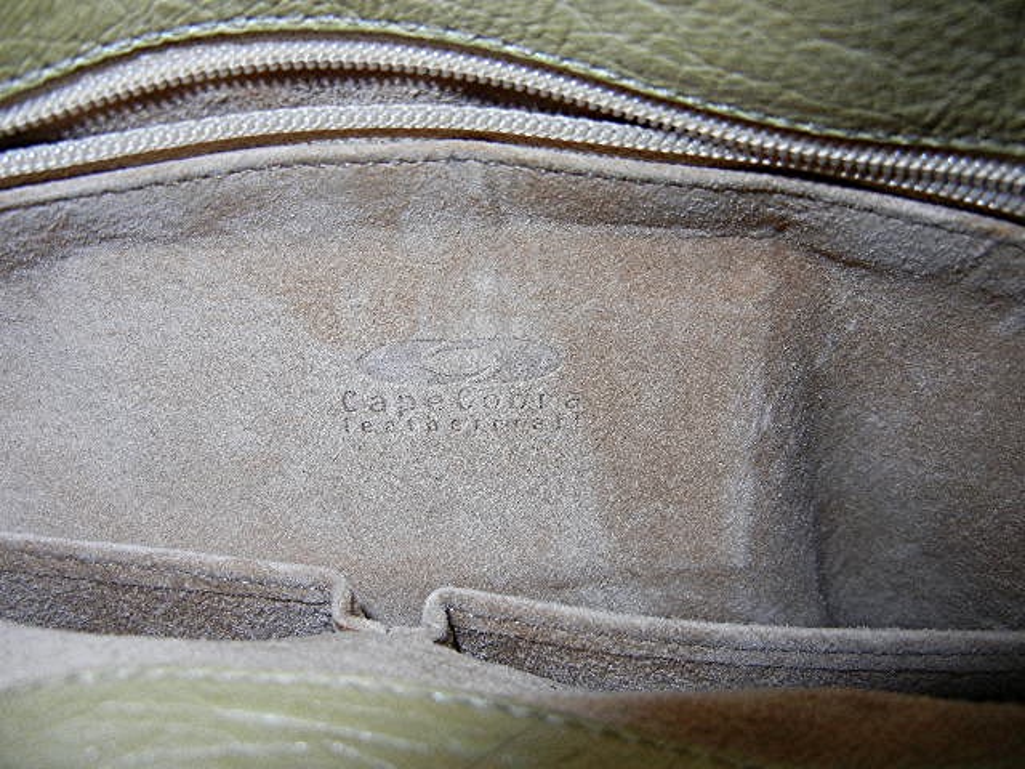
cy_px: 384
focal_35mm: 30
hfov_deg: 60.0
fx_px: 888
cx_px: 512
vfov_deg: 46.8
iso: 200
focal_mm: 5.4
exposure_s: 1/30
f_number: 7
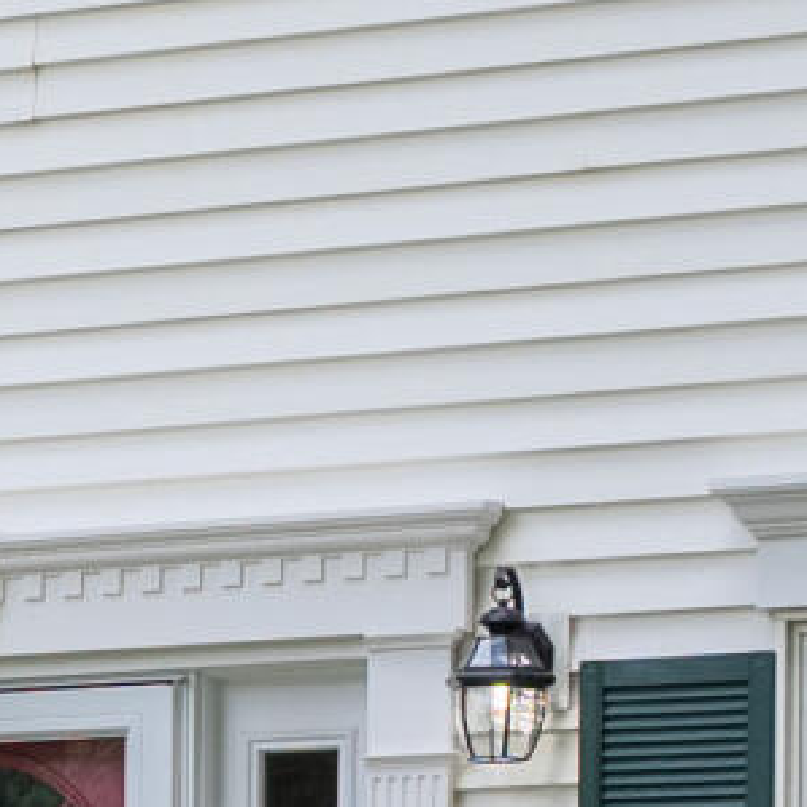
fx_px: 5618
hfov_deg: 8.0
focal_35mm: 213
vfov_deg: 8.0
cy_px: 1409
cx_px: -623
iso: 100
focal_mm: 12.29
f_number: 3.2
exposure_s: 1/320
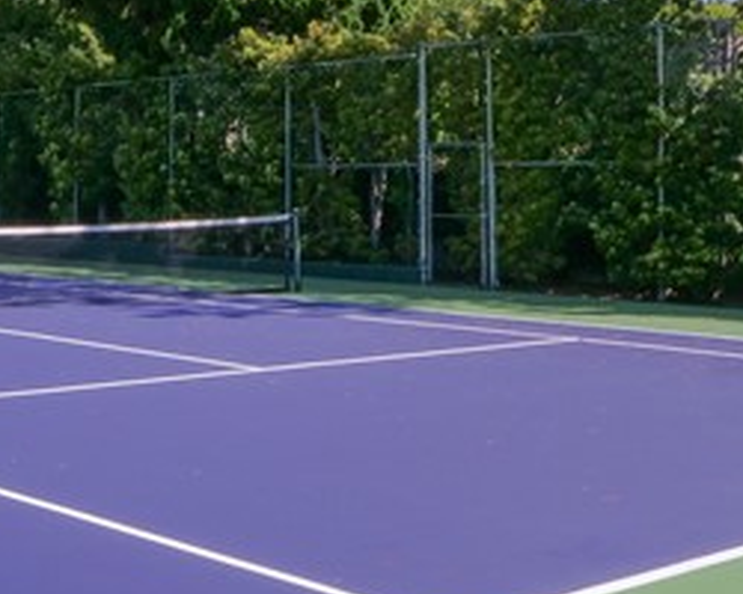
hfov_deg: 29.3
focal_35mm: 64
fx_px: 1407
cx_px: 226
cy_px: 107
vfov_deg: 23.4
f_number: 14
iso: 250
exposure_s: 1/125
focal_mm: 8
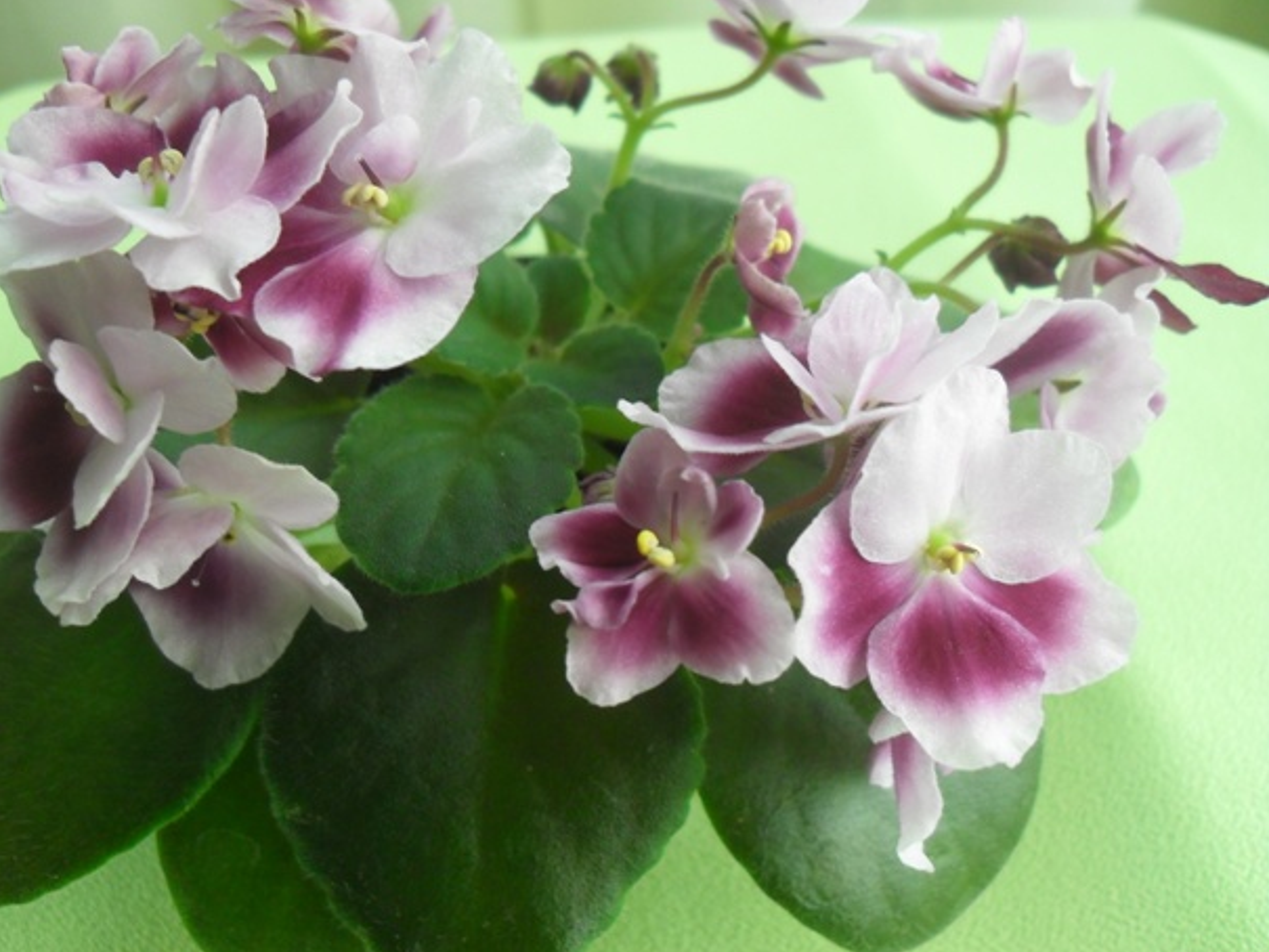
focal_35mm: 37
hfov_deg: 50.1
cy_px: 453
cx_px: 600
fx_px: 1357
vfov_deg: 38.7
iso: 200
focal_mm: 6.2
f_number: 2.8
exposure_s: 1/30
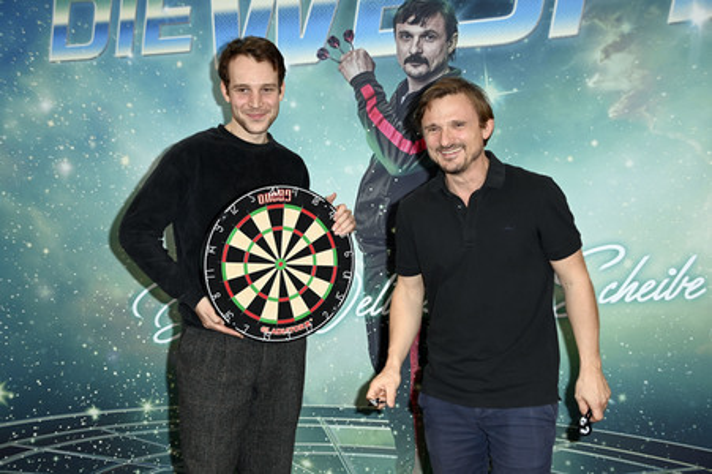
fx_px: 1107
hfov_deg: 35.7
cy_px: 237
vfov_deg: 24.2
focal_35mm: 56
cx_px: 356
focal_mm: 56
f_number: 5.6
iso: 500
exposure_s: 1/200
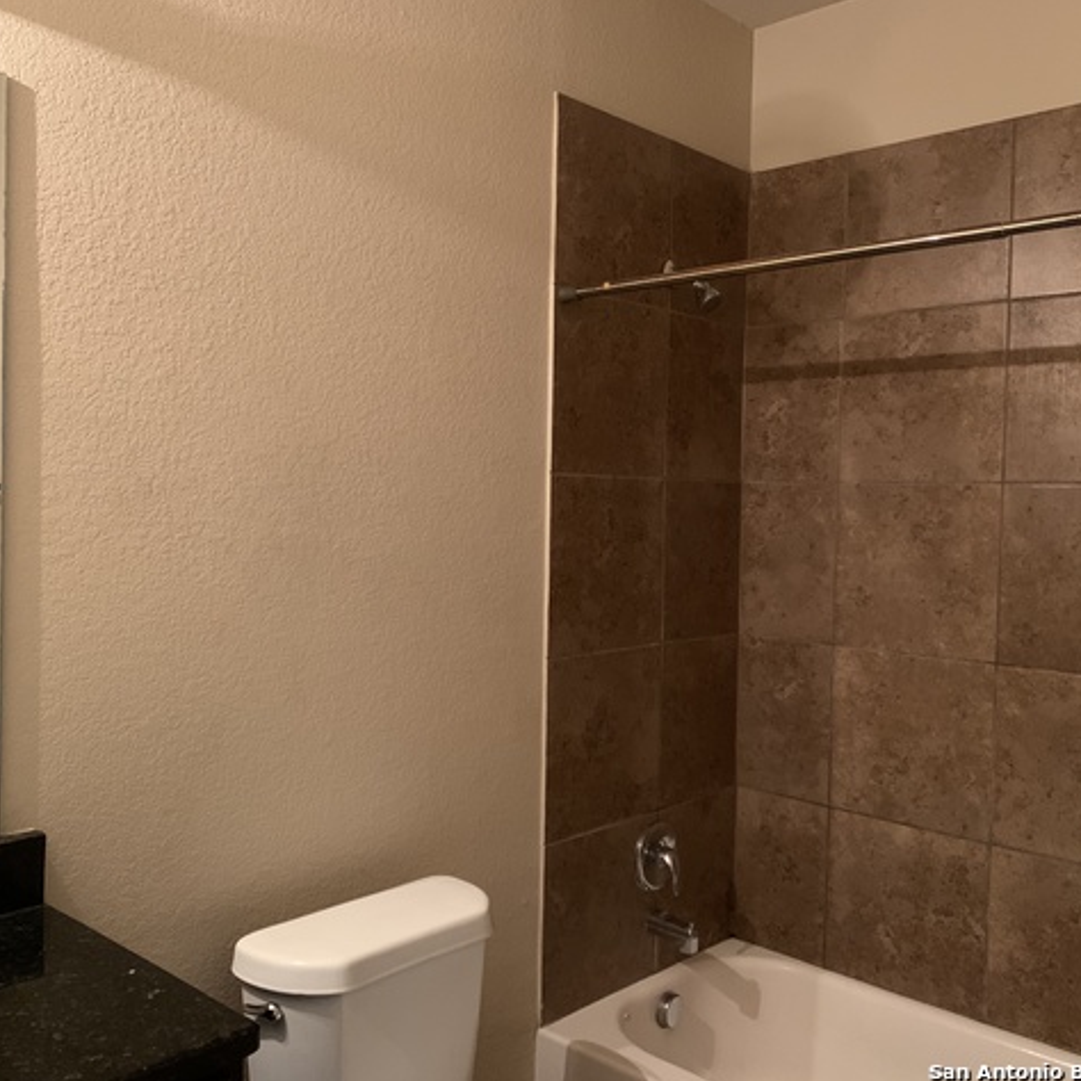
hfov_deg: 52.5
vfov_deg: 52.5
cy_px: 538
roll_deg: -1.4
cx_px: 563
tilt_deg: -1.6
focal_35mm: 31
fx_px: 1095
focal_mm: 4.25
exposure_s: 1/24
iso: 640
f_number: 1.8
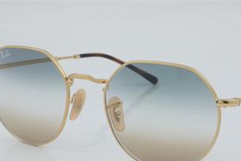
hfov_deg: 19.6
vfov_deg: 13.1
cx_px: 146
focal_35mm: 104
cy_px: 111
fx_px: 696
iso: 100
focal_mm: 50
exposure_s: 1/4
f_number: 29
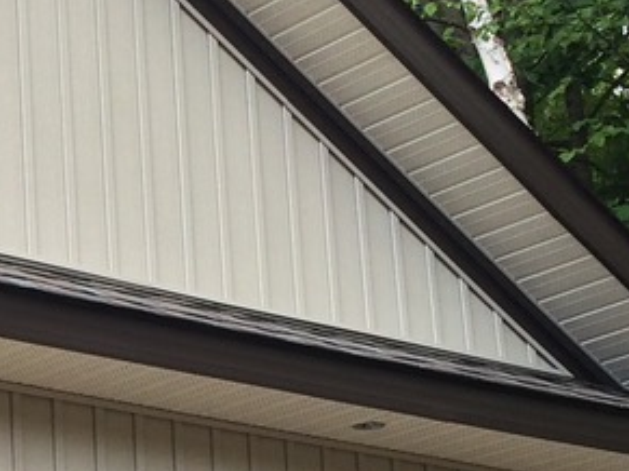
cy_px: 467
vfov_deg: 11.1
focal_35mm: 132
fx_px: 2398
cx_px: -246
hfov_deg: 14.2
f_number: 2.2
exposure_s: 1/120
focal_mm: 4.12
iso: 64
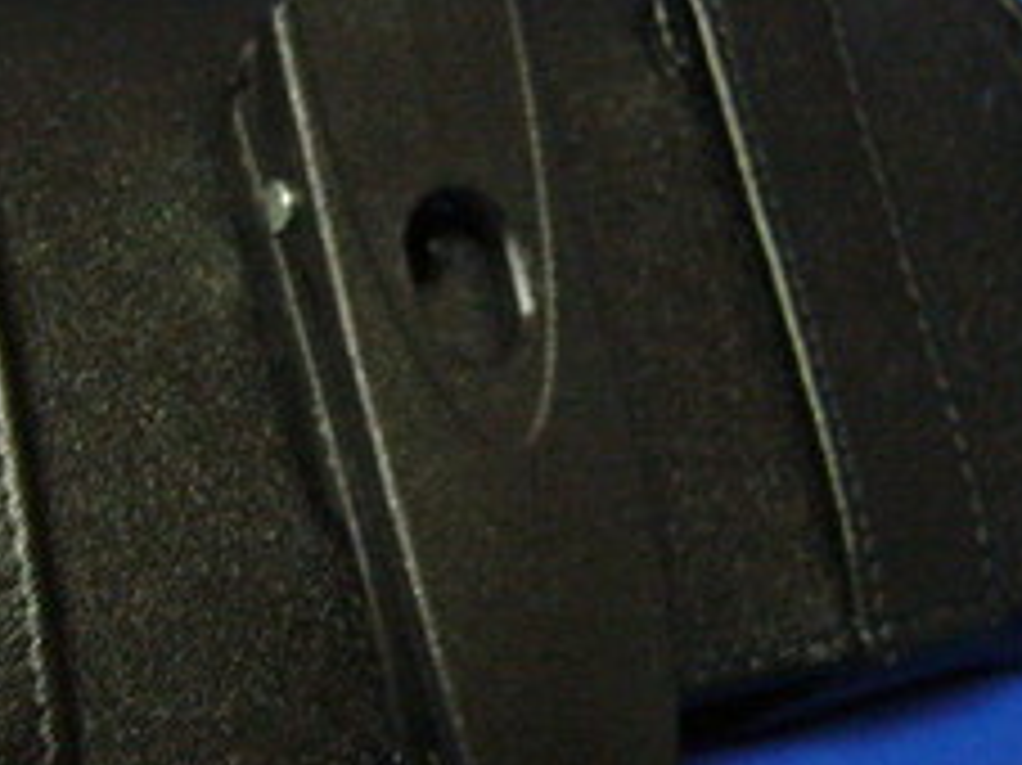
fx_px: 2272
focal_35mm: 77
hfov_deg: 25.2
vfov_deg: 19.1
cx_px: 315
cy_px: 362
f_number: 2.8
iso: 200
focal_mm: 5.8
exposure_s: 1/8
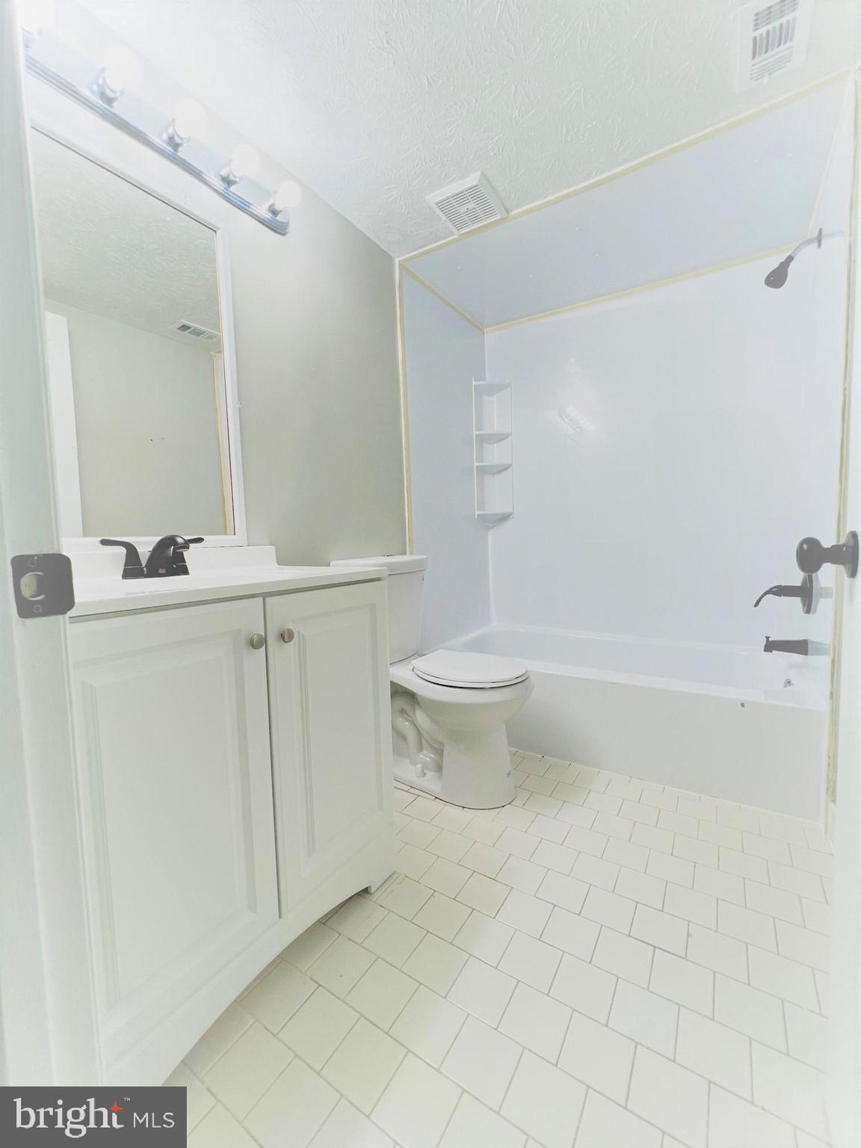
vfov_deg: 106.2
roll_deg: +1.8
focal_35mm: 13
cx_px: 430
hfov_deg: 89.9
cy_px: 574
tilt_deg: -3.4
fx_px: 431
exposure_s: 1/120
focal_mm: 1.57
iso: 100
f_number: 1.8
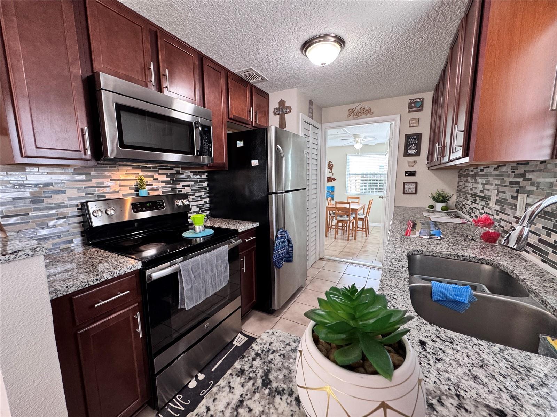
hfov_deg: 102.1
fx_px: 225
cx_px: 278
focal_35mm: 14
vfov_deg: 85.7
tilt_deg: -9.2
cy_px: 208
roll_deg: +0.2
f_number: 2.2
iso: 200
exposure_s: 1/60
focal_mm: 2.22
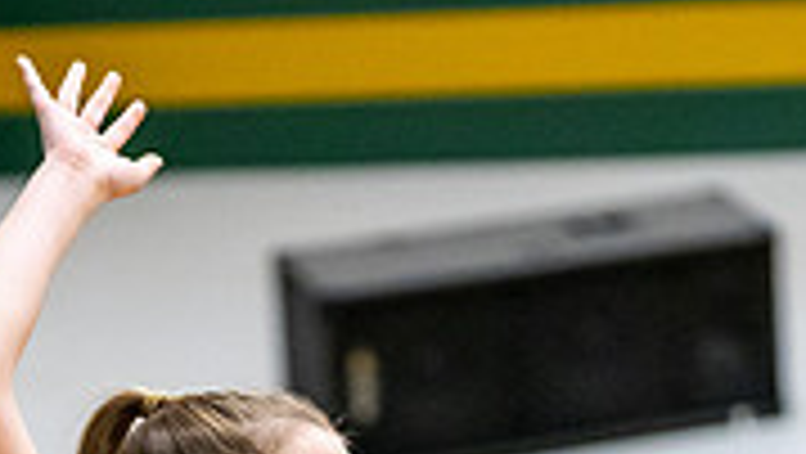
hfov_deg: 5.3
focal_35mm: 406
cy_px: 998
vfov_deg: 3.0
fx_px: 8683
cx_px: 265
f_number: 2.8
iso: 3200
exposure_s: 1/1250
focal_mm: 103
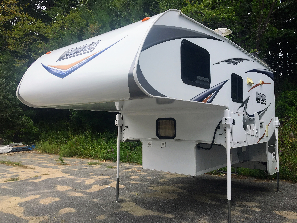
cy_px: 112
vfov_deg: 48.2
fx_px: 249
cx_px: 148
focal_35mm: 29
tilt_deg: +4.0
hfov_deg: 61.7
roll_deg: -2.0
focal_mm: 4.15
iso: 25
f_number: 2.2
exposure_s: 1/1040
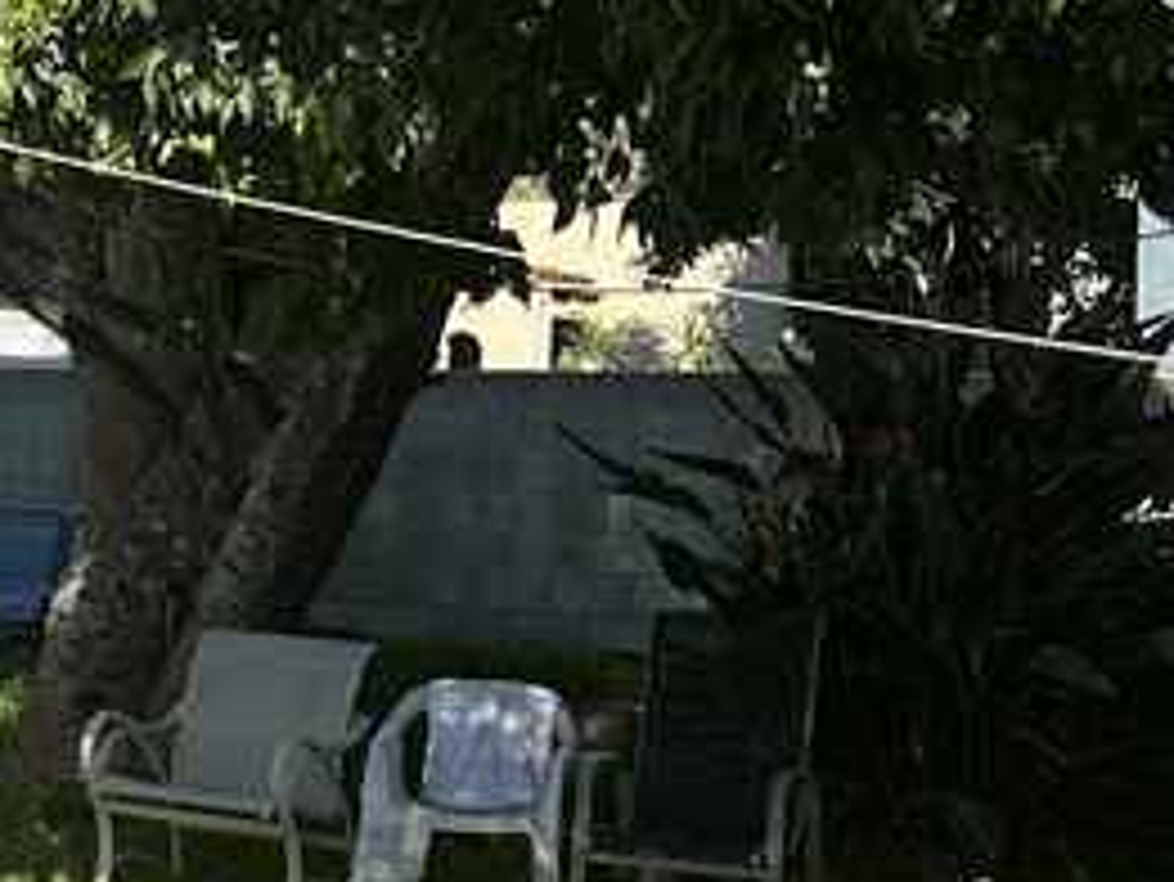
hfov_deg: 19.4
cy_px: 567
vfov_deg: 15.7
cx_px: -301
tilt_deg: -1.9
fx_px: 3189
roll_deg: -1.3
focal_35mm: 94
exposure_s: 1/3356
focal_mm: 6.86
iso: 80
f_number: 1.78
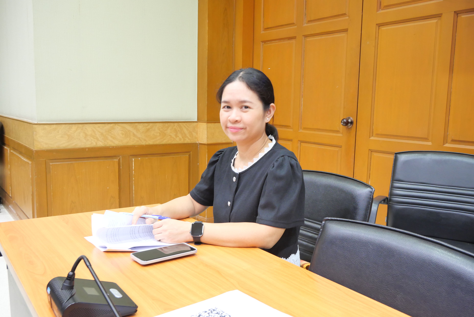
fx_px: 408
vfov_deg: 42.4
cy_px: 158
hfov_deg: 60.3
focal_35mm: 31
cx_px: 237
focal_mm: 15
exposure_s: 1/6
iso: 1000
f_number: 5.6
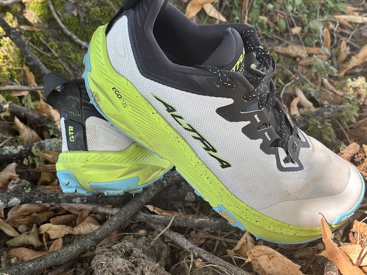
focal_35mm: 52
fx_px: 551
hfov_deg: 36.8
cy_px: 138
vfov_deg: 28.0
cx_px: 184
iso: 32
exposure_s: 1/156
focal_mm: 5.96
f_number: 1.6
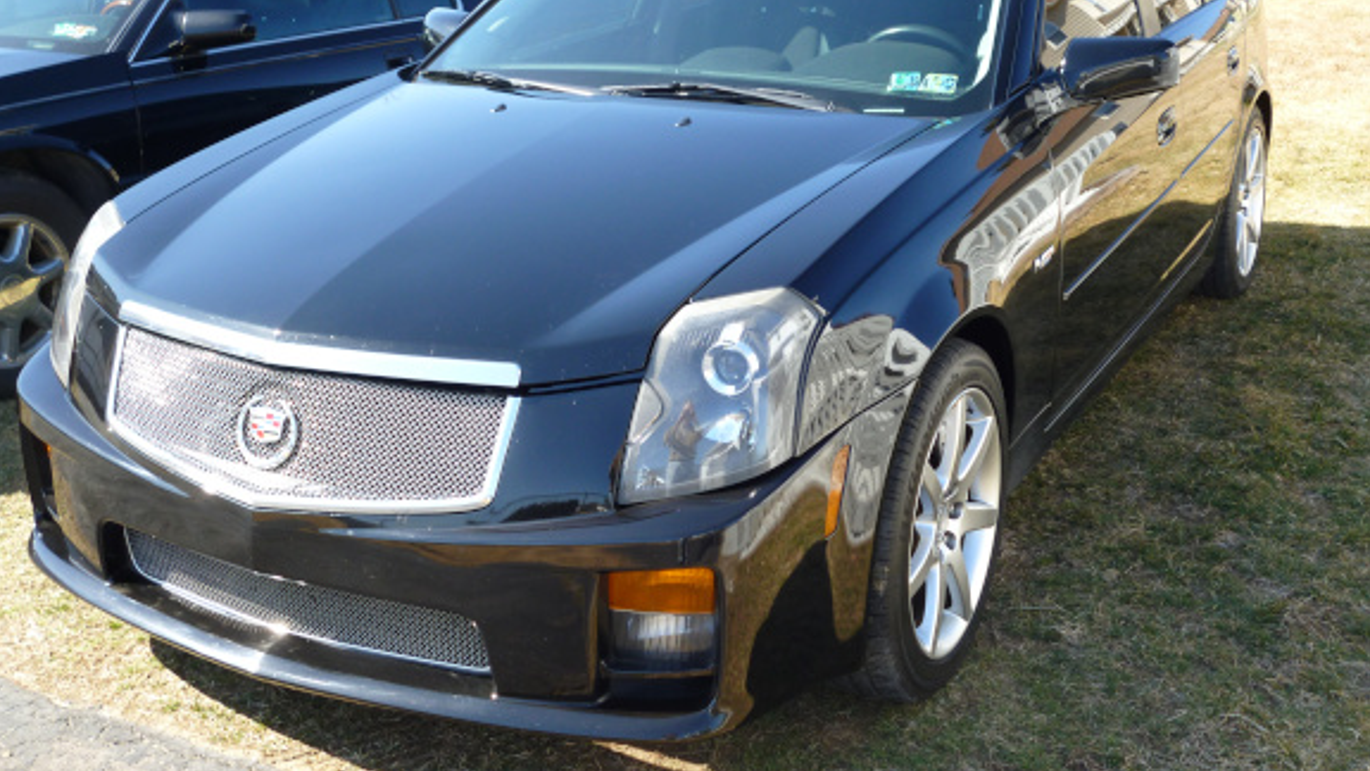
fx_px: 1635
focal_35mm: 45
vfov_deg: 26.5
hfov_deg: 45.5
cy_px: 315
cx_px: 685
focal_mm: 7.3
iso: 100
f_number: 3.7
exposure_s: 1/160
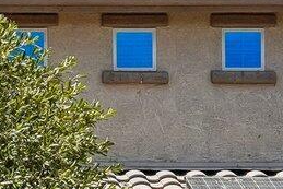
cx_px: -110
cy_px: 303
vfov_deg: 5.6
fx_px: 1927
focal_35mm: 245
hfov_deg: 8.3
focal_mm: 31
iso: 400
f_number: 8
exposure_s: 1/1250
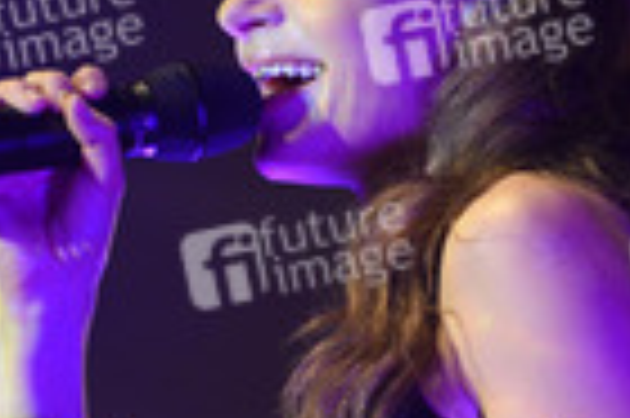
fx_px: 10697
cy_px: 369
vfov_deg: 2.2
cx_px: 358
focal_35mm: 612
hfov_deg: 3.4
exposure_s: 1/200
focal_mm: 190
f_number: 2.8
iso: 2500
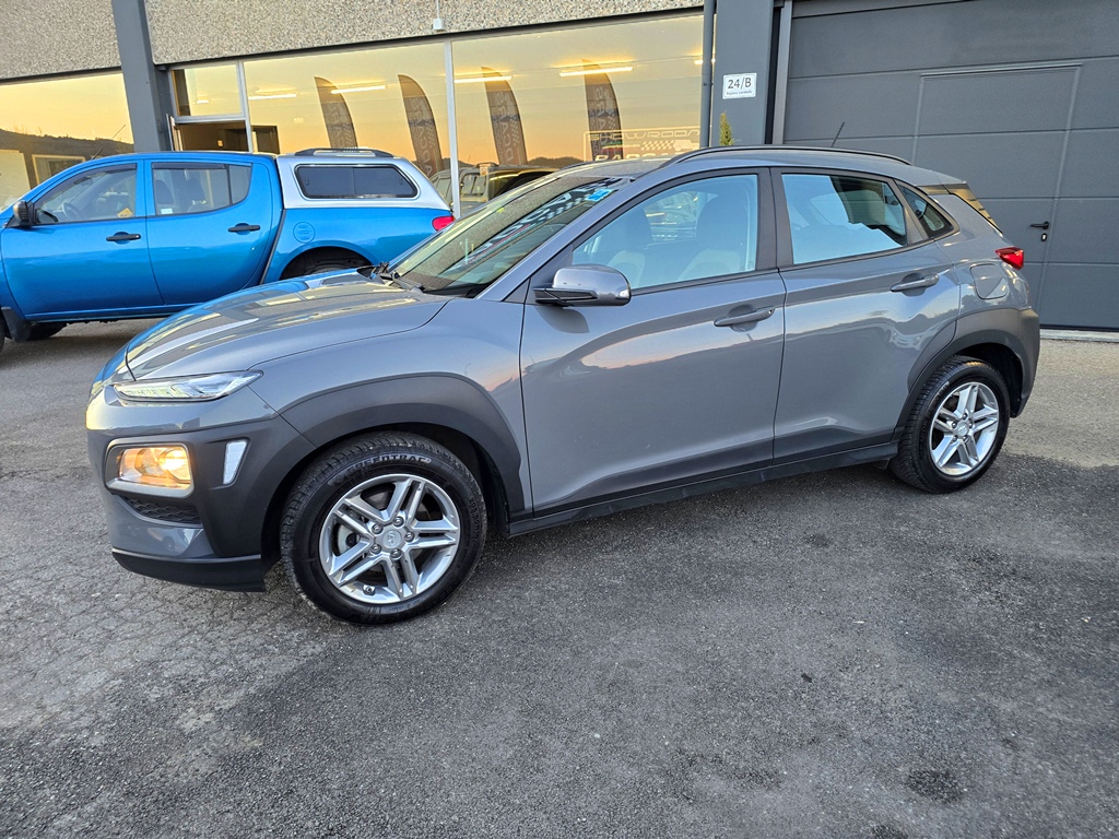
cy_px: 420
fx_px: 744
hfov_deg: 73.9
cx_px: 560
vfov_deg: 58.9
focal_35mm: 23
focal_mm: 6.3
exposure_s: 1/100
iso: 200
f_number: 1.7
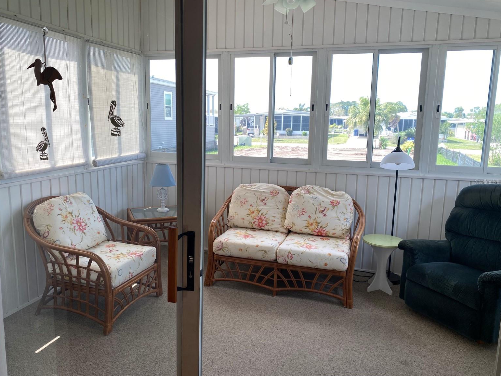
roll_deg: -1.0
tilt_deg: -9.9
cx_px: 245
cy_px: 181
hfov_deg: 65.3
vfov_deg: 51.4
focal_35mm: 27
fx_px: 391
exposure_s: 1/122
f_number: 1.8
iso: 32
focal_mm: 4.25
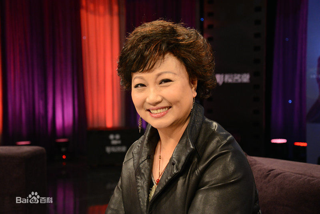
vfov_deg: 28.1
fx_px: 427
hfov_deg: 41.1
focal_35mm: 48
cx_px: 160
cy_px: 107
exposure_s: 1/500
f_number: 4.5
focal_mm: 48
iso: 3200
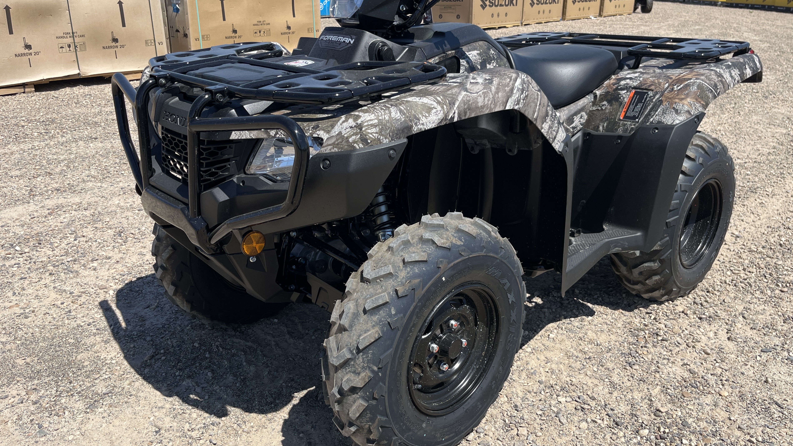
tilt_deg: -22.1
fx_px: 631
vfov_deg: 38.9
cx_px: 413
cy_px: 224
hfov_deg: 64.3
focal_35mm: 30
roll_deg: -2.0
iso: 50
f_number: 1.6
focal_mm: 5.1
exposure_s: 1/3413
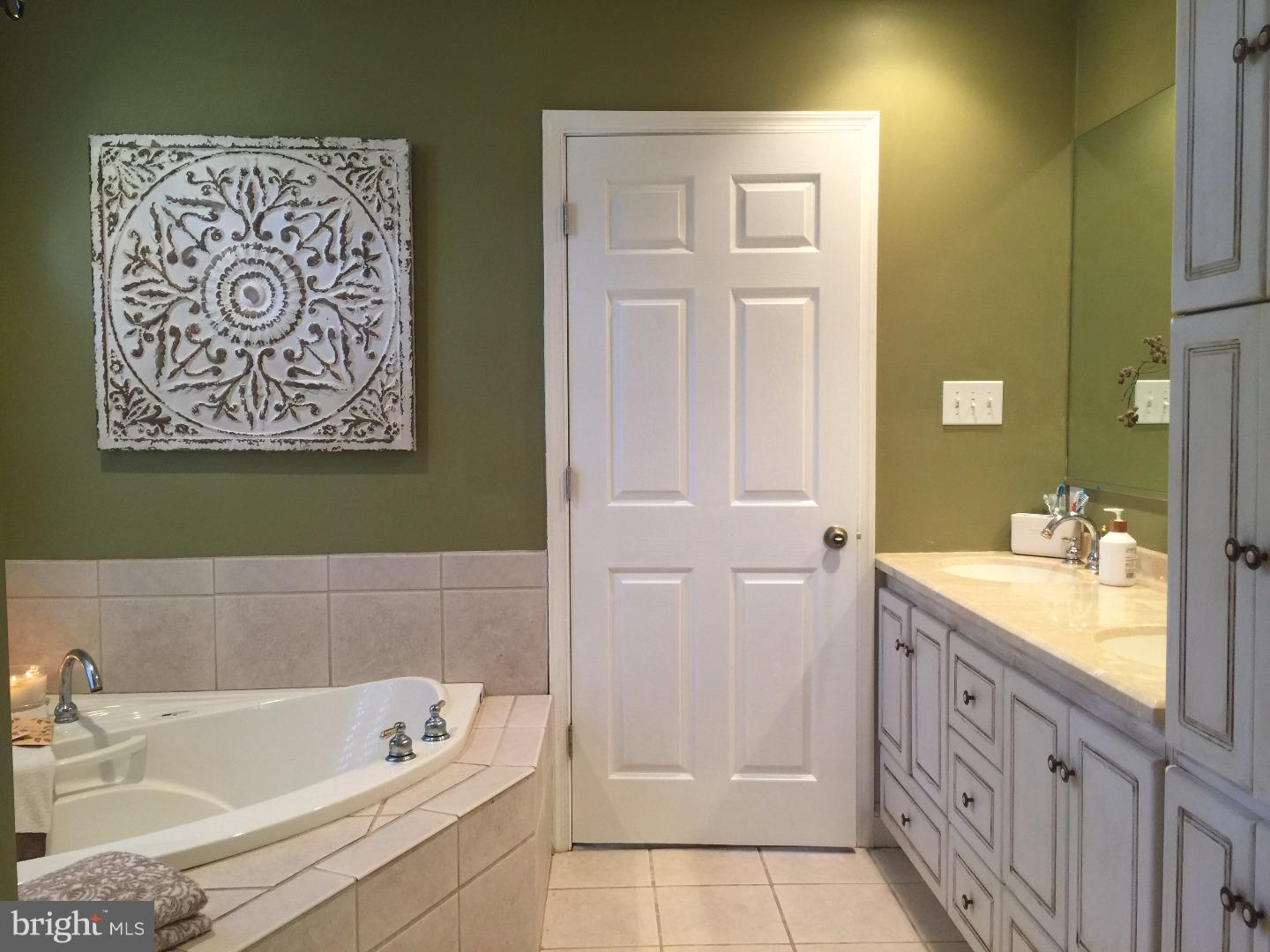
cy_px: 476
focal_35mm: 29
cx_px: 635
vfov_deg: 48.2
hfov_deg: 61.7
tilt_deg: -2.8
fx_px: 1064
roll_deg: -0.6
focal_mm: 4.15
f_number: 2.2
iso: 50
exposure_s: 1/15
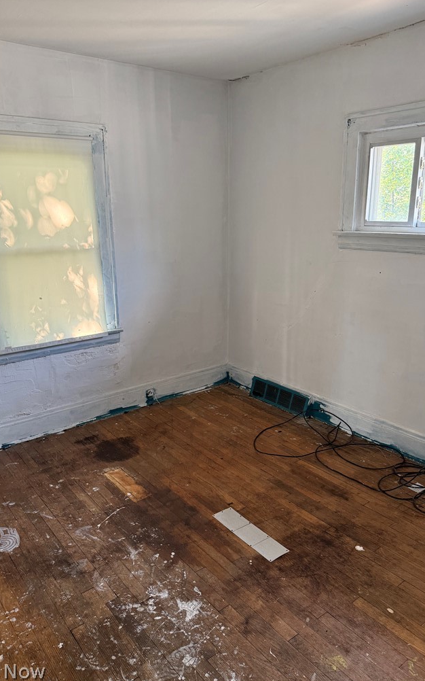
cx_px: 212
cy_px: 339
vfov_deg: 70.4
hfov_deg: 47.6
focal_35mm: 26
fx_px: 482
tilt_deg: -14.2
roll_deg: +0.3
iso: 200
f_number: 1.78
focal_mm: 6.76
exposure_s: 1/60
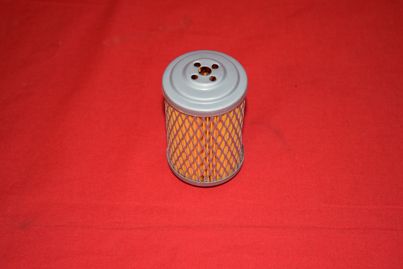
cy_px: 134
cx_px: 202
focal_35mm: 68
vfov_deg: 20.2
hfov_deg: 29.9
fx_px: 756
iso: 640
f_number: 5
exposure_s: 1/125
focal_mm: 45
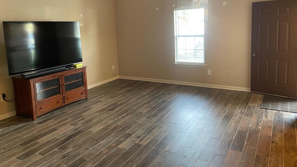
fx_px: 228
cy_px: 56
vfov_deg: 39.7
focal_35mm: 29
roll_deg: +2.3
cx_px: 146
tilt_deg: -6.8
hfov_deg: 66.1
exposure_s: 1/60
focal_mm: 4.2
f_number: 1.6
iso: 250
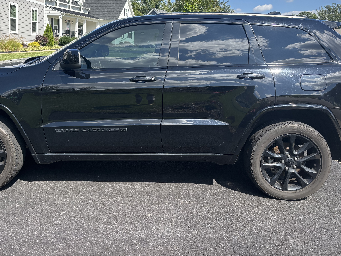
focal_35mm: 35
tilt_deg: -6.2
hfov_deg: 52.4
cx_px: 146
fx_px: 345
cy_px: 85
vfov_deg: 40.2
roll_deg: -3.2
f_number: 1.6
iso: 50
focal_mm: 5.96
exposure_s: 1/1751
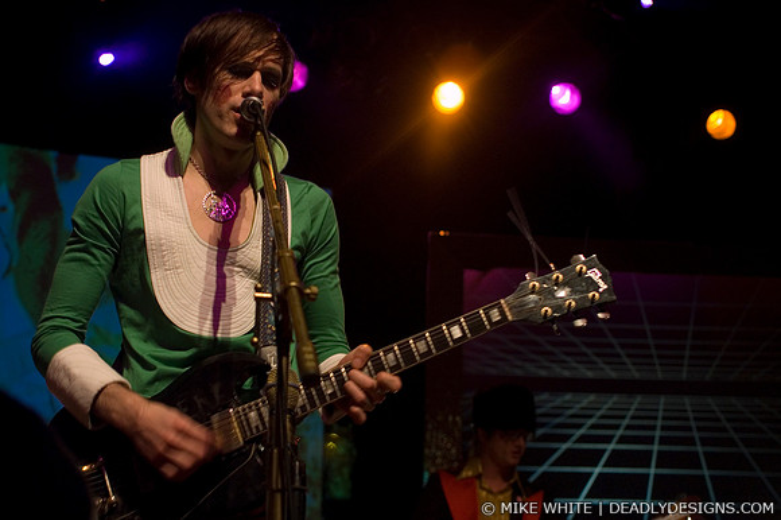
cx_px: 390
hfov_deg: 30.5
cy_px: 260
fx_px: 1431
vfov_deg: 20.6
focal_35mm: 66
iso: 800
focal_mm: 44
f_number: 2.8
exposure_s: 1/100
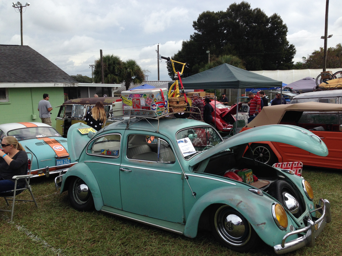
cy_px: 128
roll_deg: +0.4
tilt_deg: -8.3
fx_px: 326
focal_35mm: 33
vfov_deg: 42.9
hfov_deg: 55.4
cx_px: 171
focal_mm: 4.12
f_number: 2.4
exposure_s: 1/1355
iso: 50
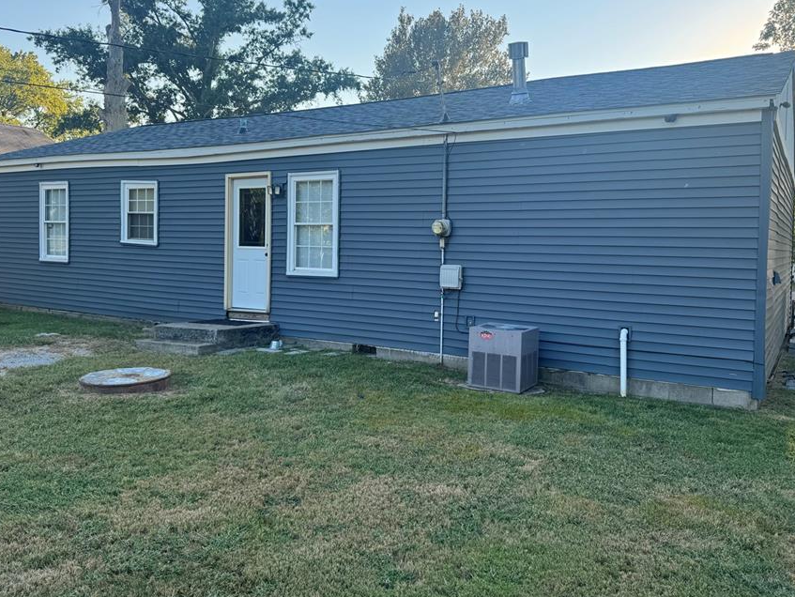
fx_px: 666
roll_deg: -2.6
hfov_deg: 61.6
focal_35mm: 29
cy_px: 269
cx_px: 384
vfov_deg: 48.2
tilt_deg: -2.6
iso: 80
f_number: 1.78
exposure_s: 1/730
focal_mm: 6.76
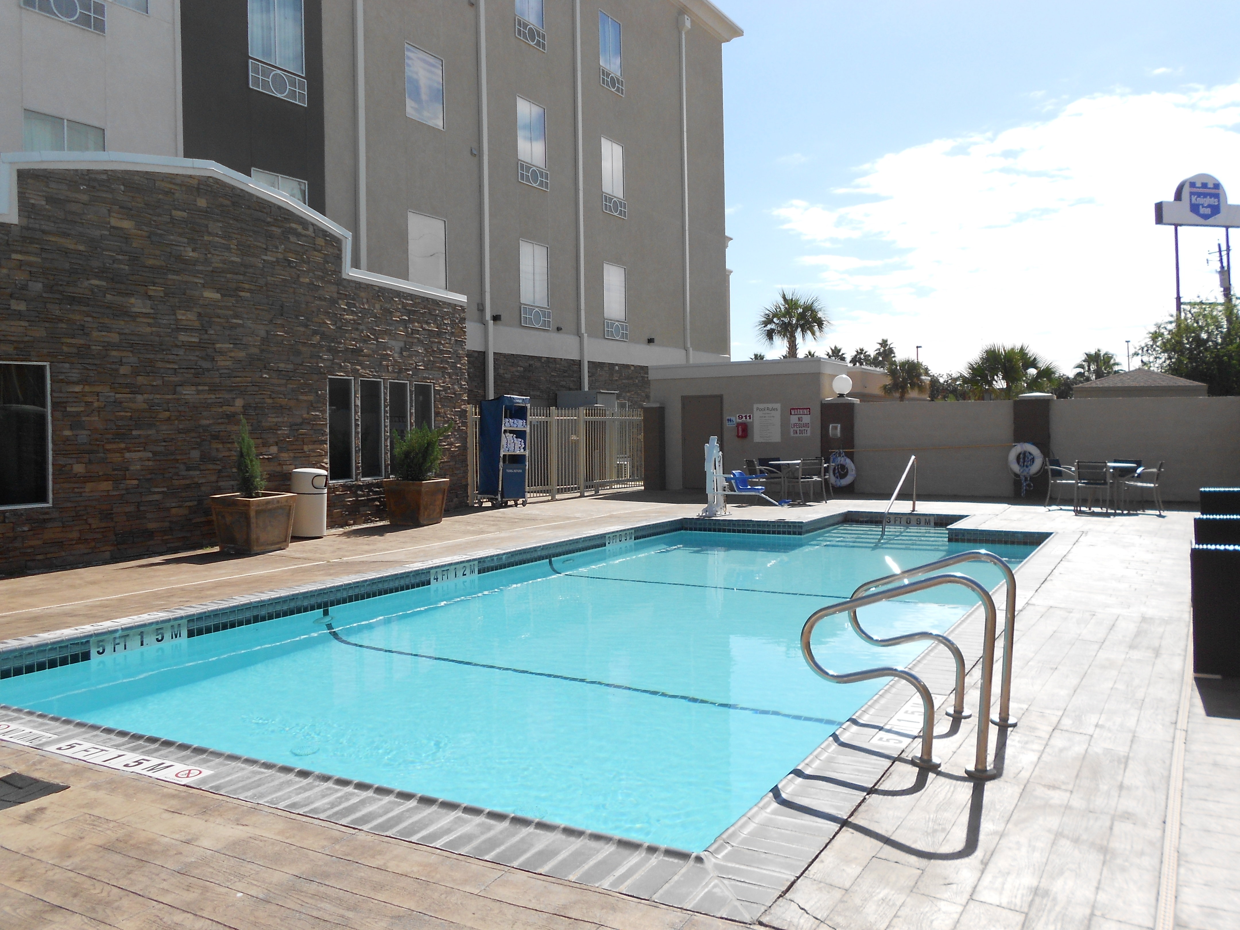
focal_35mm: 29
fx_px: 1039
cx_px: 620
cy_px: 465
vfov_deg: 48.2
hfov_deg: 61.7
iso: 80
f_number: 3.4
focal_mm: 5.1
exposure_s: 1/1250
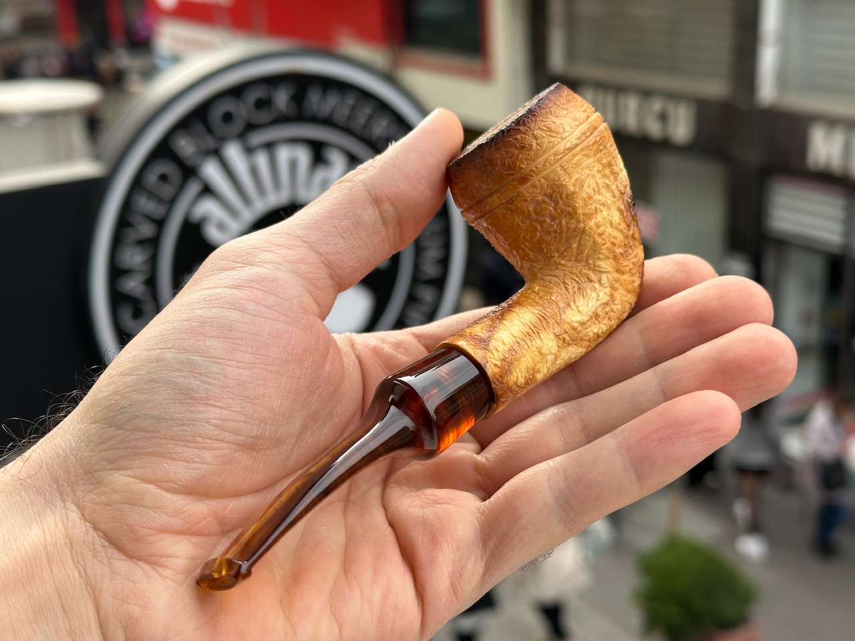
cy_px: 320
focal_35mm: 48
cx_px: 428
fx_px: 1186
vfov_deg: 30.3
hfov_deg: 39.7
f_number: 1.78
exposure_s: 1/601
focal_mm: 6.86
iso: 64
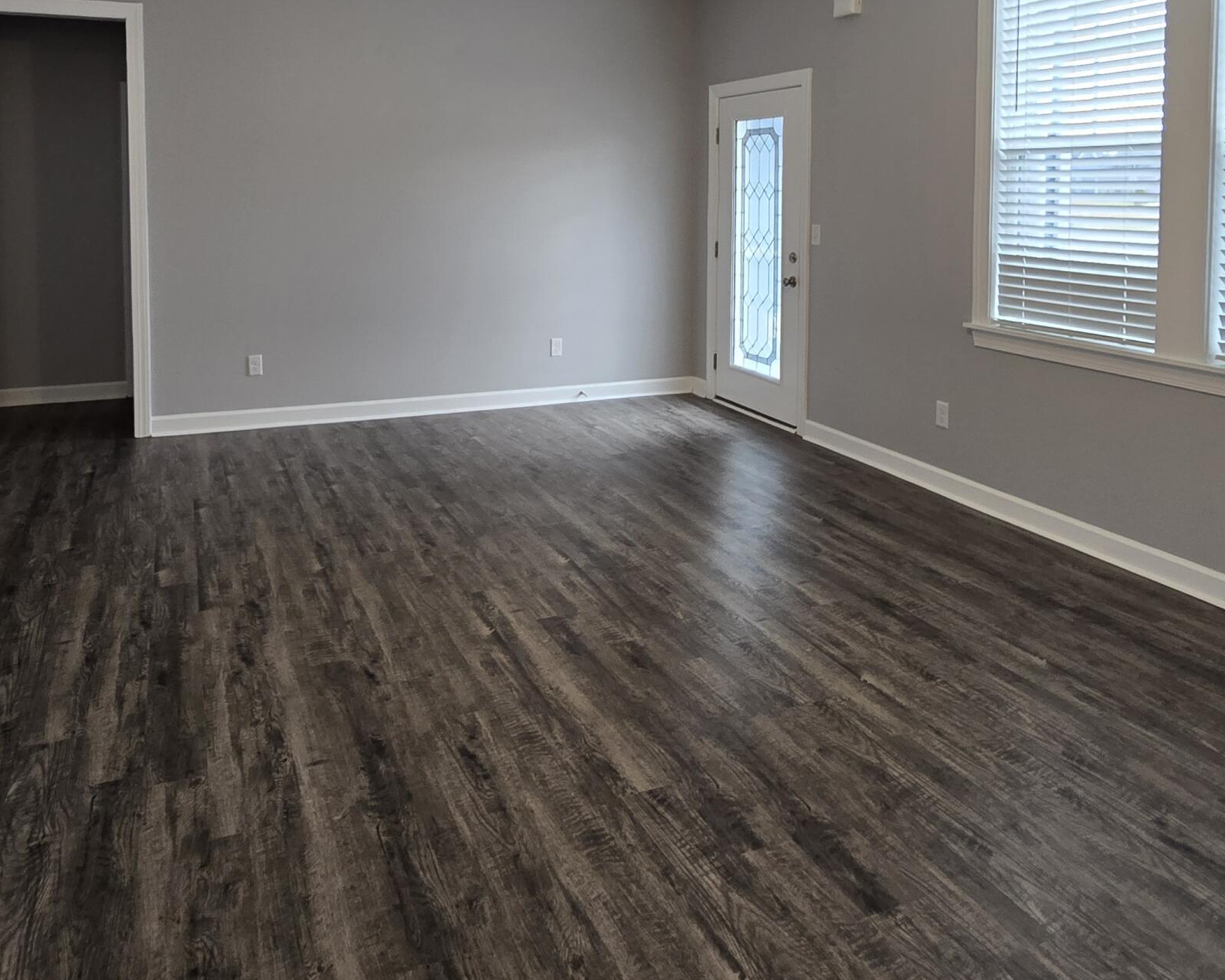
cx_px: 538
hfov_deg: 70.0
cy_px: 213
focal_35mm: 24
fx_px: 870
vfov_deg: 55.2
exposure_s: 1/60
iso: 100
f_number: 2.2
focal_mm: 2.2
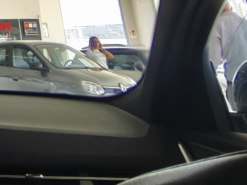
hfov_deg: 24.2
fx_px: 449
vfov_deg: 17.7
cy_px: -166
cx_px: -122
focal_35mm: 63
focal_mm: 1.91
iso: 500
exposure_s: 1/33.3
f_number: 2.2
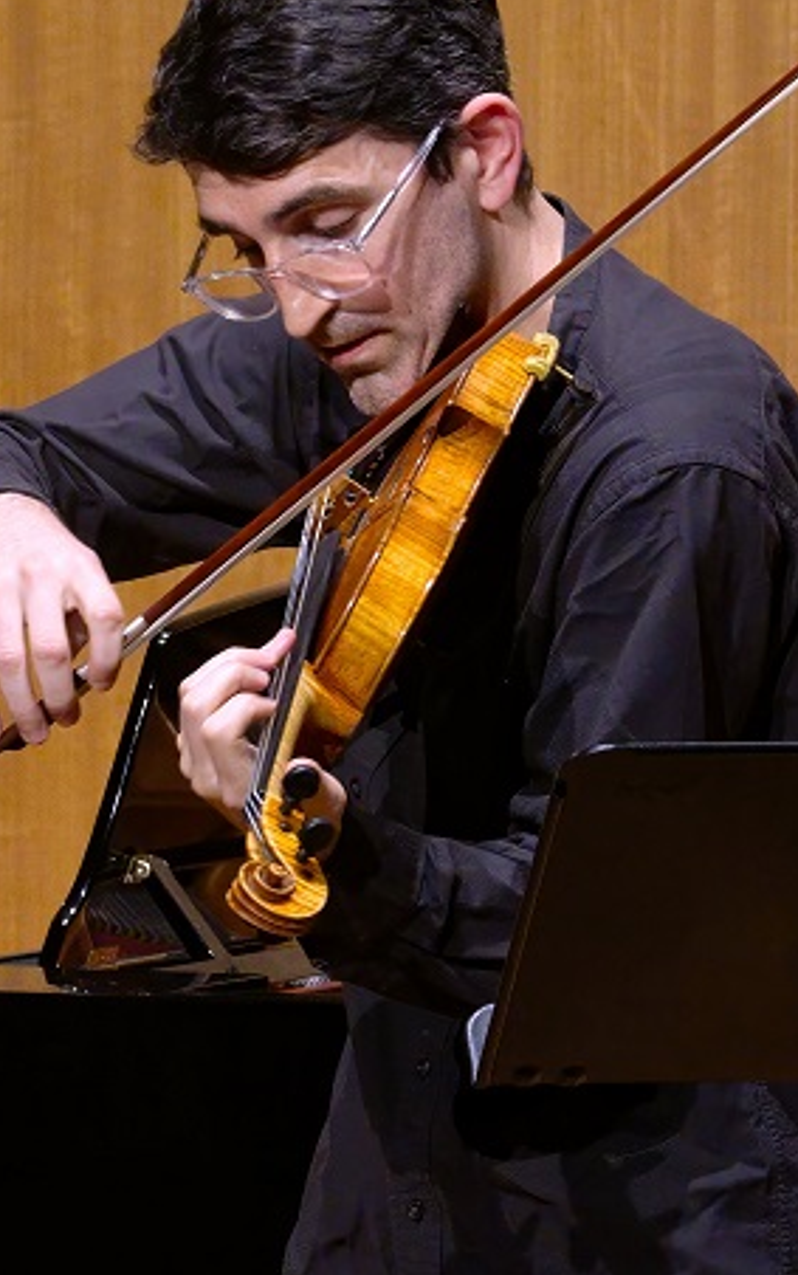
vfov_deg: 4.0
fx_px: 18037
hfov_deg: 2.5
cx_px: -172
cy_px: 587
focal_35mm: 519
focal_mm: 170.5
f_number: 7.1
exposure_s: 1/100
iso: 5000
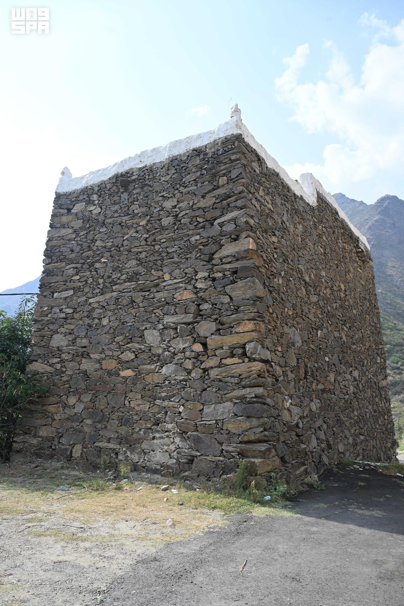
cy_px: 303
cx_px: 202
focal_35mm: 29
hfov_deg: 45.0
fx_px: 488
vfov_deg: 63.7
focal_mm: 29
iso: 100
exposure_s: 1/200
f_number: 7.1
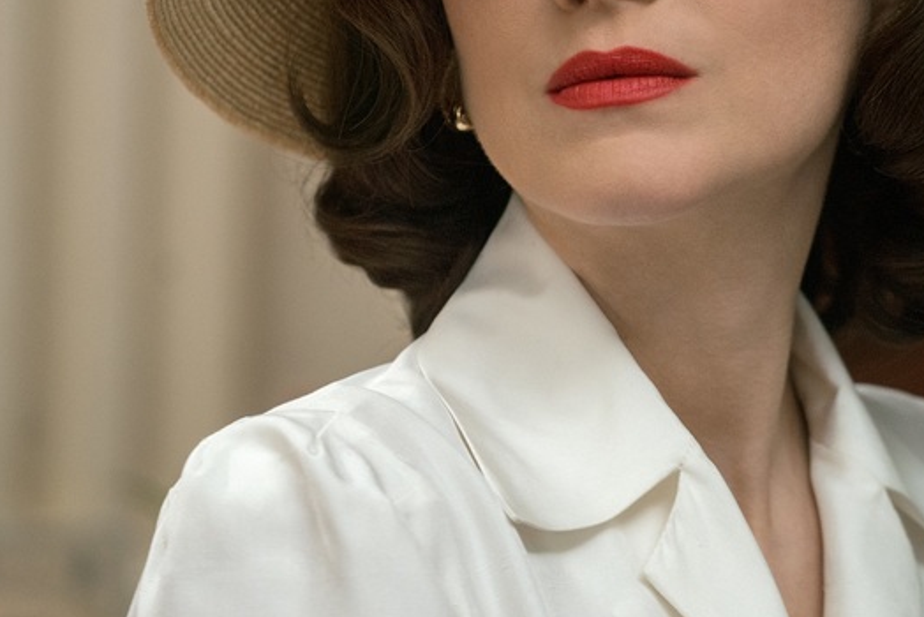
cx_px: 591
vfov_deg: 4.0
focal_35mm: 347
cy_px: 93
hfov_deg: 5.9
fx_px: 8911
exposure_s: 1/200
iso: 3200
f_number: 4
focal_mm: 182
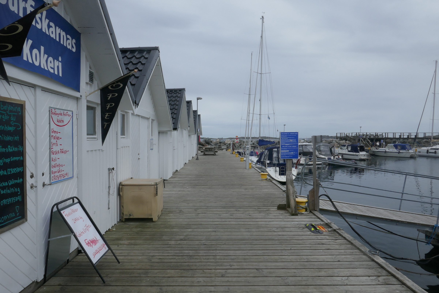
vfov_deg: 51.3
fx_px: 305
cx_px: 220
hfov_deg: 71.5
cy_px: 146
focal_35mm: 25
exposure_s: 1/500
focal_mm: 9.1
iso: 200
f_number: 8
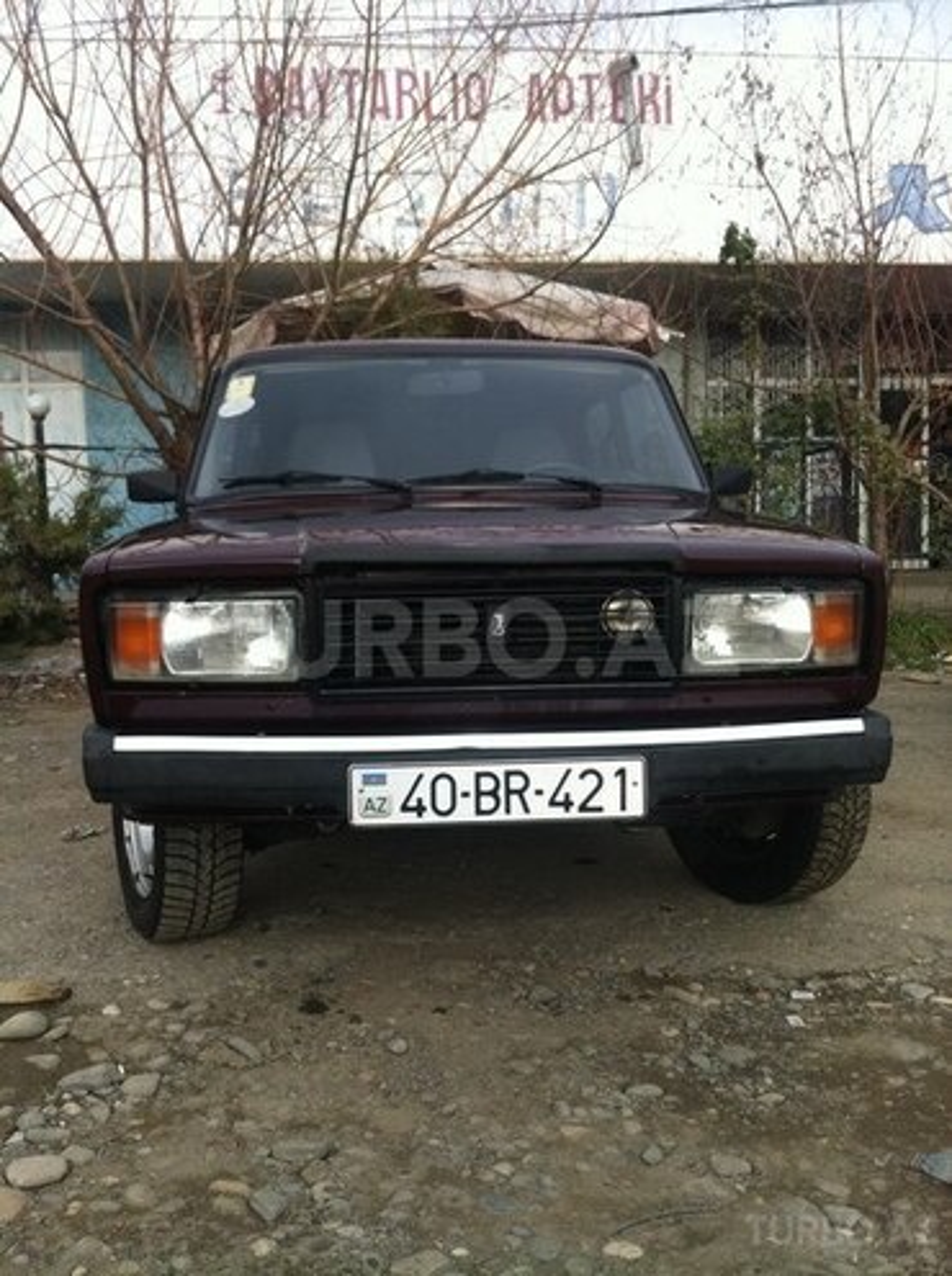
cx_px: 476
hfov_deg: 40.6
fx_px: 1288
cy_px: 638
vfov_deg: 52.7
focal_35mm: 35
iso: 80
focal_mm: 3.85
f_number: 2.8
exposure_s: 1/419
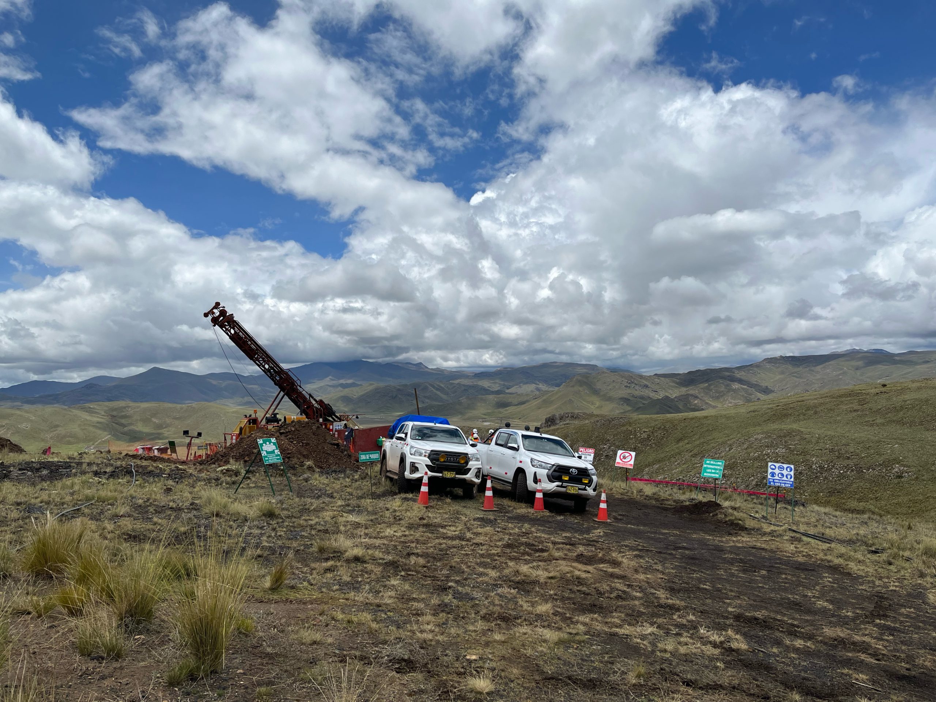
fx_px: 703
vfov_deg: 53.1
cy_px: 351
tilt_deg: +1.4
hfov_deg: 67.3
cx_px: 468
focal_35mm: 26
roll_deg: +0.5
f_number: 1.6
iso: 50
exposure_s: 1/8403
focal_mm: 5.1
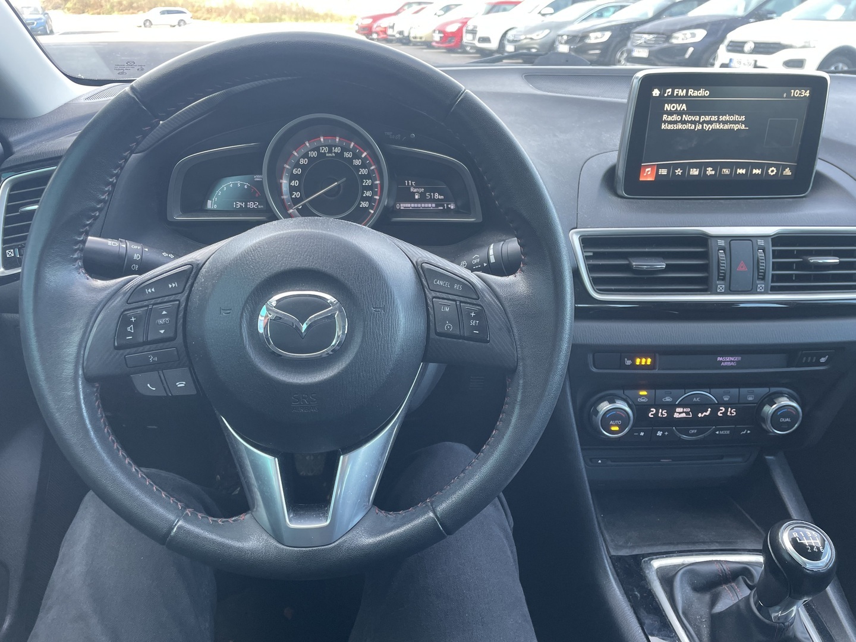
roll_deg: +0.5
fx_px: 643
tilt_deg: -25.7
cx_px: 428
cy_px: 321
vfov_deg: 53.1
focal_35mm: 26
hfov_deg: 67.3
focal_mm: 4.2
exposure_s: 1/102
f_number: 1.6
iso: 125
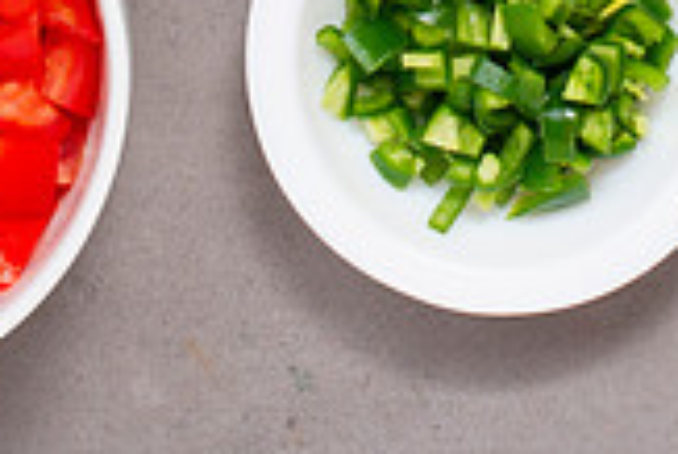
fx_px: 4053
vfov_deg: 6.3
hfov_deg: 9.6
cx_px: 474
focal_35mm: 215
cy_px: -354
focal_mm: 50
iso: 250
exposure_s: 1/100
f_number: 11
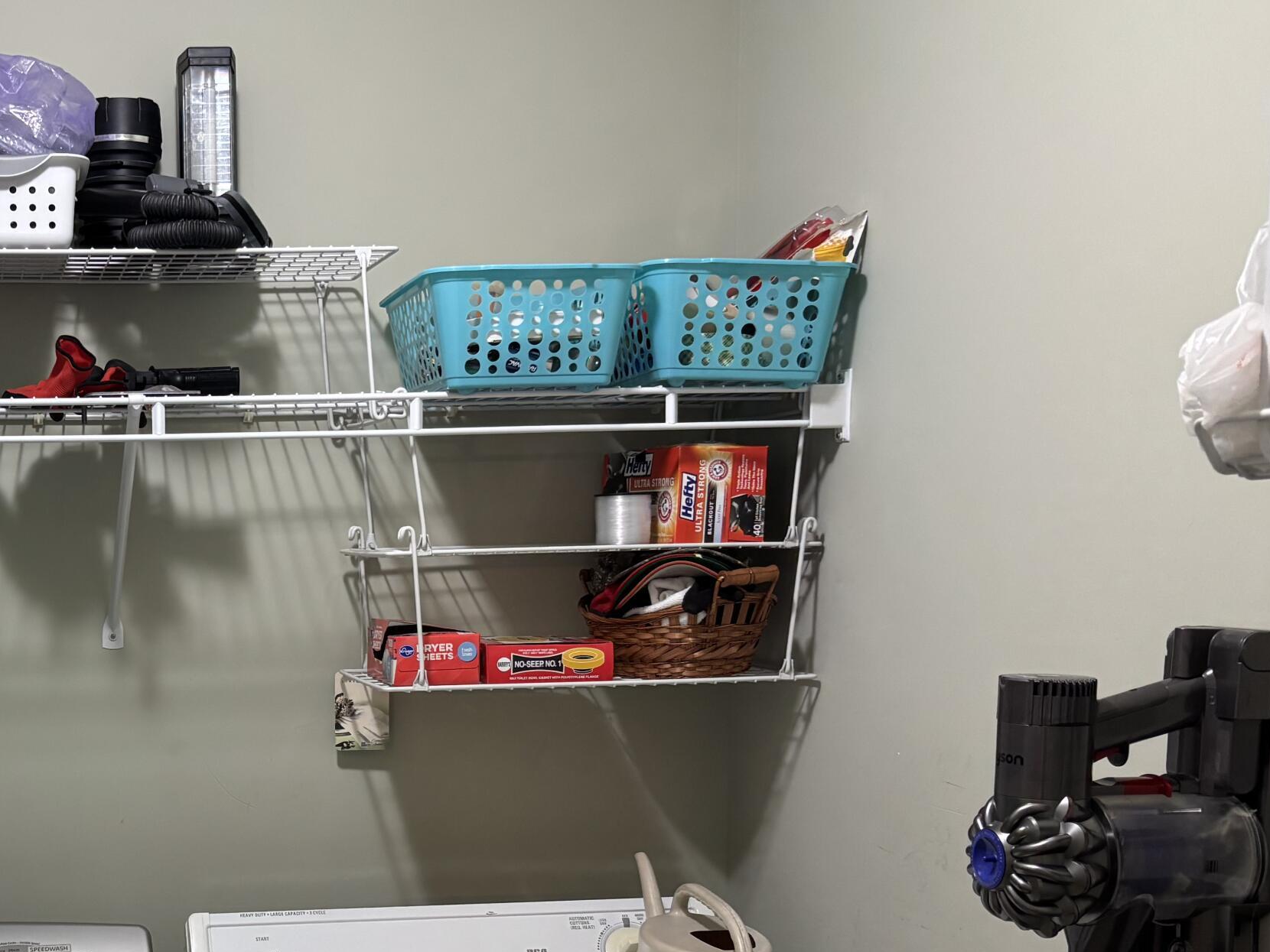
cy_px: 726
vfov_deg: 30.3
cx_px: 144
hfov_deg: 37.9
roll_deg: +0.8
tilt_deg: -7.5
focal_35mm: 47
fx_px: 1724
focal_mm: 5.96
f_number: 1.6
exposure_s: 1/60
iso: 160
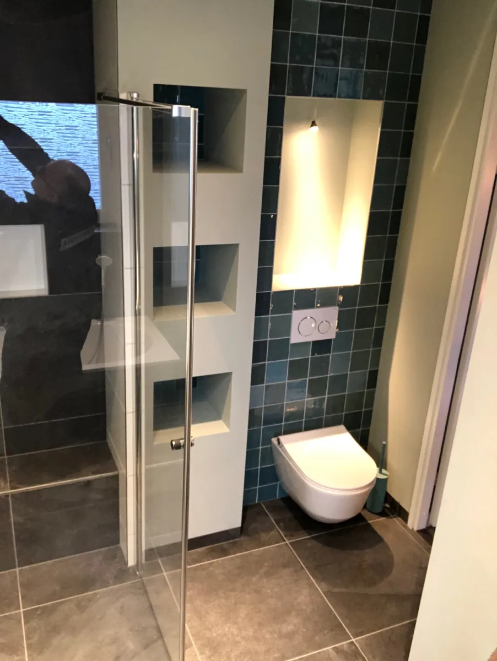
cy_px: 330
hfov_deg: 44.2
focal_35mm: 32
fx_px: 612
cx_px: 248
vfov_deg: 56.8
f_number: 2.2
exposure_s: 1/33
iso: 250
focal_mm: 2.87
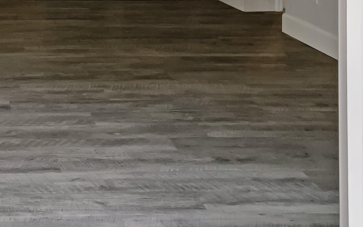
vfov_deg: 14.9
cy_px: -29
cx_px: 138
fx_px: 841
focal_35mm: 85
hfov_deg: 24.3
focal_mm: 3
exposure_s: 1/120
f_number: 1.8
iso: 50
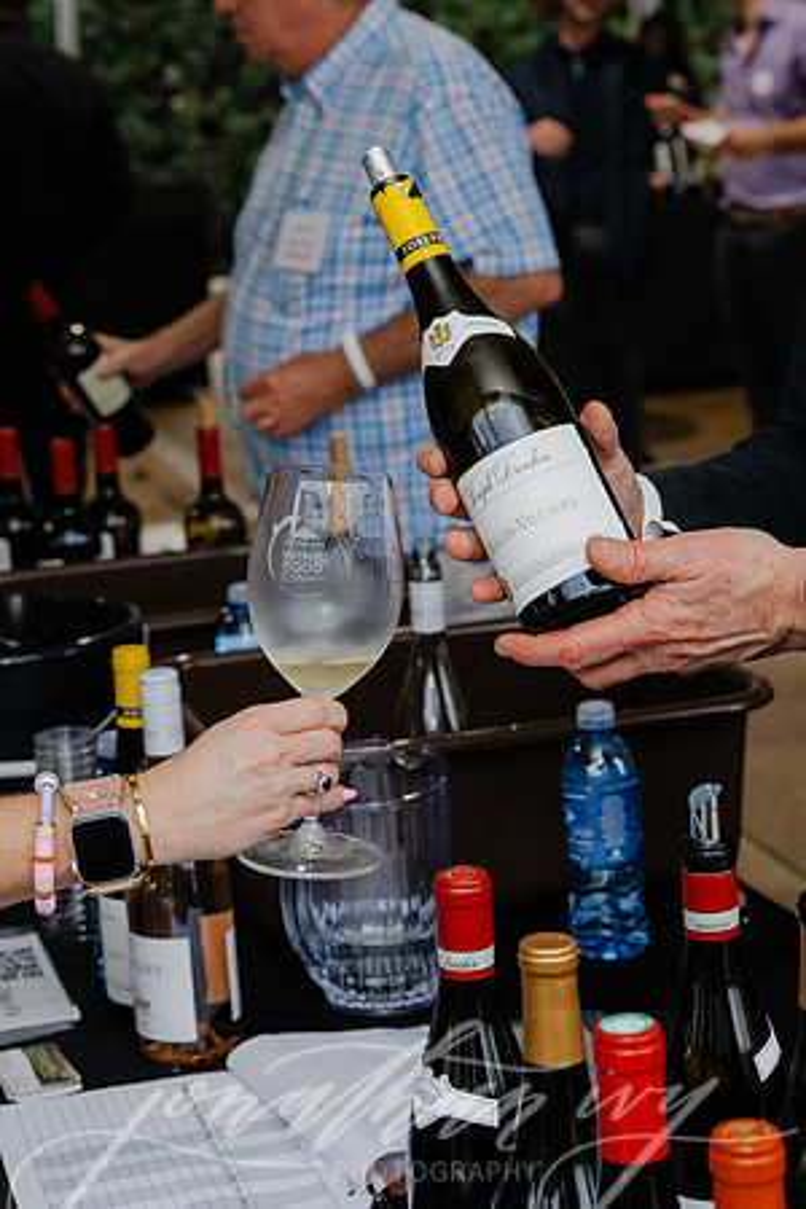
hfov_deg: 18.6
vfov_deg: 27.7
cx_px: 329
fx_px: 2454
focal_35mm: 73
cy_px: 585
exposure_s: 1/160
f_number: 4.5
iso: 800
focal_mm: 44
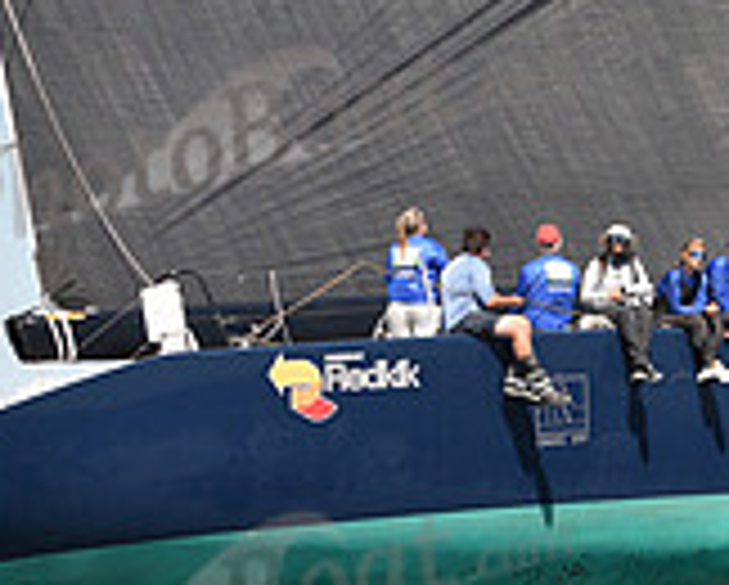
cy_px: 308
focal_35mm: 235
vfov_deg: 6.6
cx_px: 810
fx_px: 5076
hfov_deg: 8.2
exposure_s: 1/1000
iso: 250
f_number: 4
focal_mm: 70
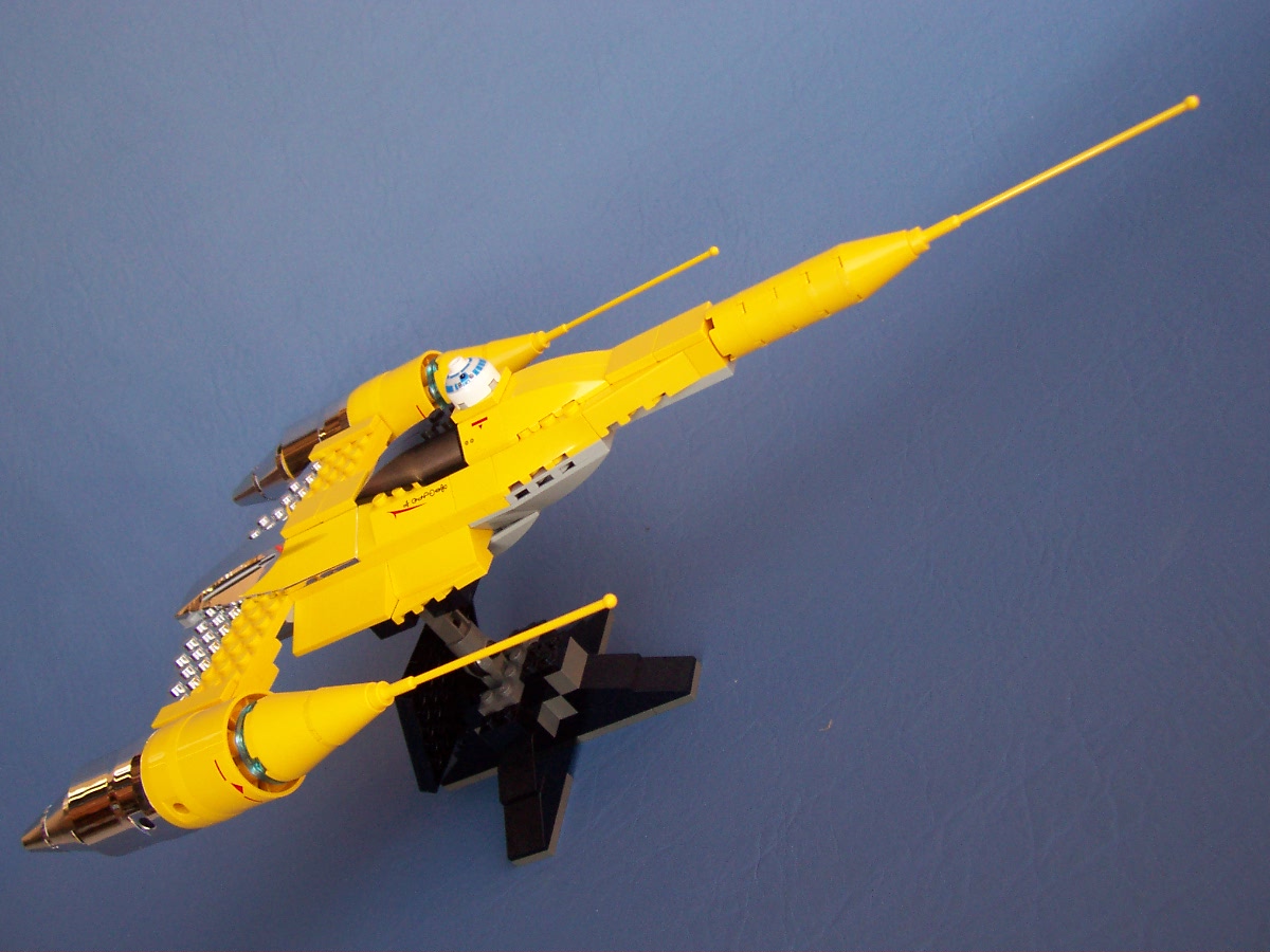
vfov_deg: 38.7
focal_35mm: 37
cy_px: 476
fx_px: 1357
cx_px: 635
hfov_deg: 50.1
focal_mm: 5.6
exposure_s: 1/180
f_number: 2.8
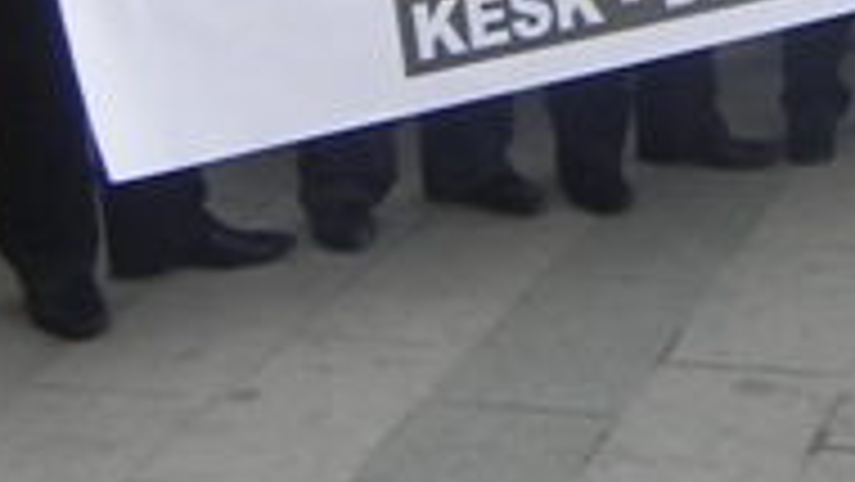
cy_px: -536
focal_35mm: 119
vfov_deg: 9.4
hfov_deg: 17.5
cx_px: 873
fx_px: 2699
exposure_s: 1/97
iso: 160
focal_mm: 4.6
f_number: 4
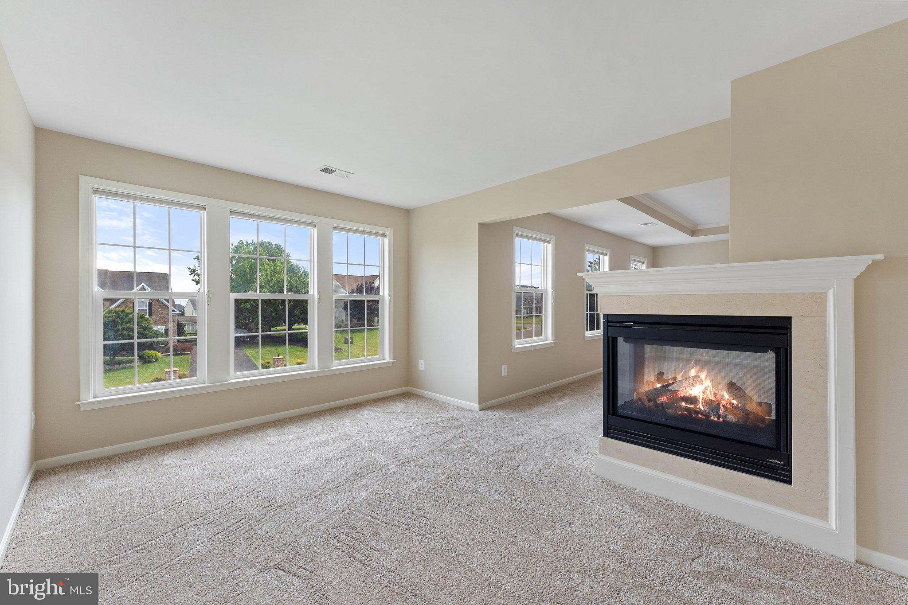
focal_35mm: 14
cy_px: 302
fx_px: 353
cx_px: 454
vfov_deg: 81.2
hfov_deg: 104.3
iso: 500
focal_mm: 14
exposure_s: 1/40
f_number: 8
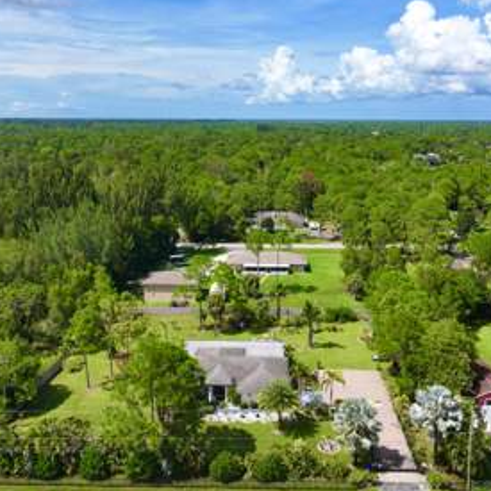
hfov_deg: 44.9
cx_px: 257
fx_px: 594
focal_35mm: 37
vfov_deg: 44.8
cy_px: 213
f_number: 2.8
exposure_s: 1/2000
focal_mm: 12.29
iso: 110
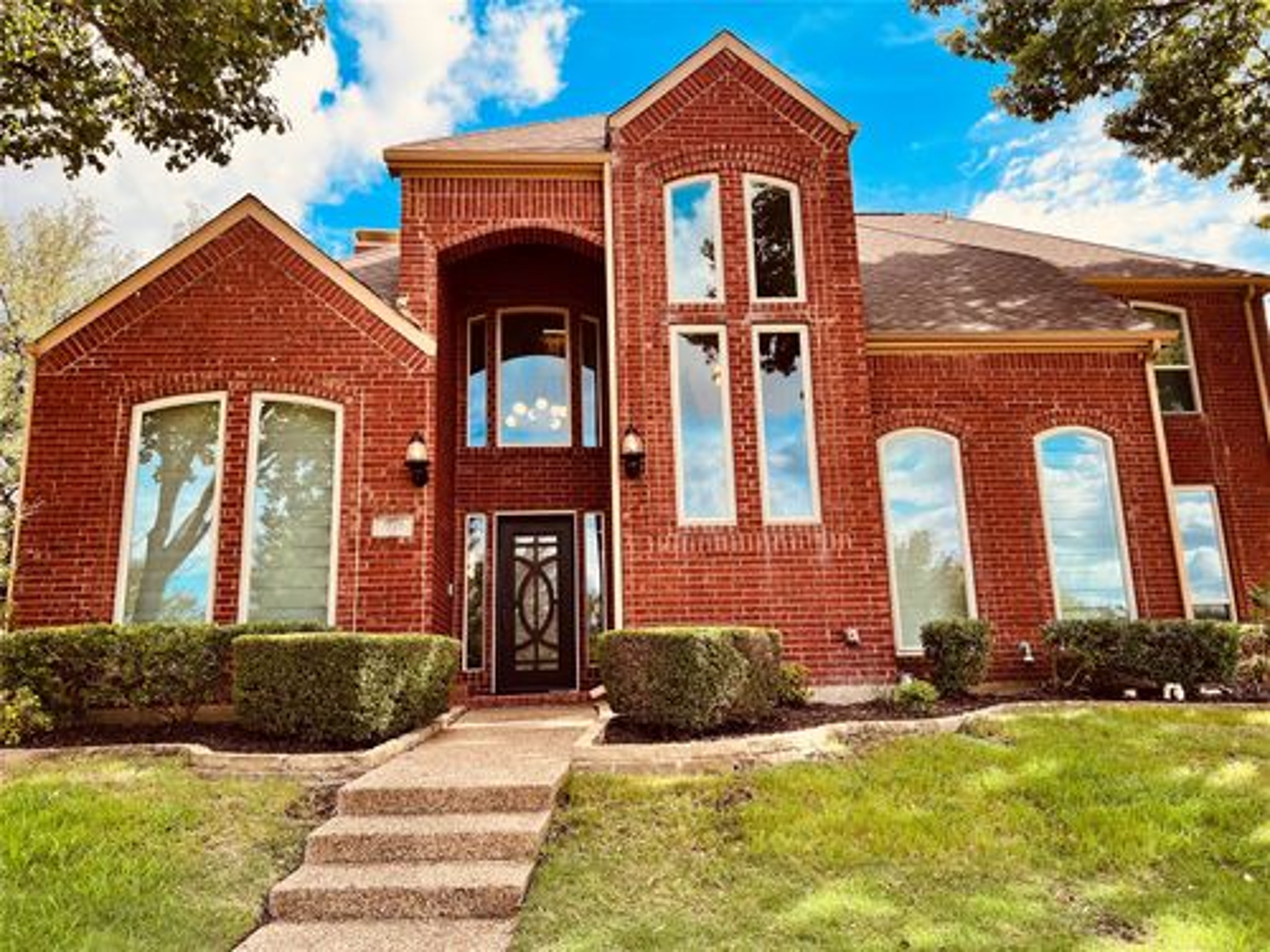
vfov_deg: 53.1
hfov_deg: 67.3
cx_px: 635
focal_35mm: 26
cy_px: 476
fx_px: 954
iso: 50
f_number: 1.5
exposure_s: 1/974
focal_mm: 5.7
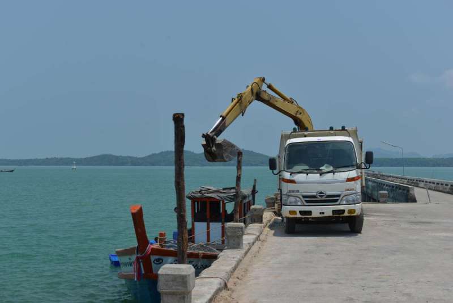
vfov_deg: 24.6
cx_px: 226
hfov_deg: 36.2
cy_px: 152
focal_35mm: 55
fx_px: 692
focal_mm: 55
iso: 100
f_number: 7.1
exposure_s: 1/200
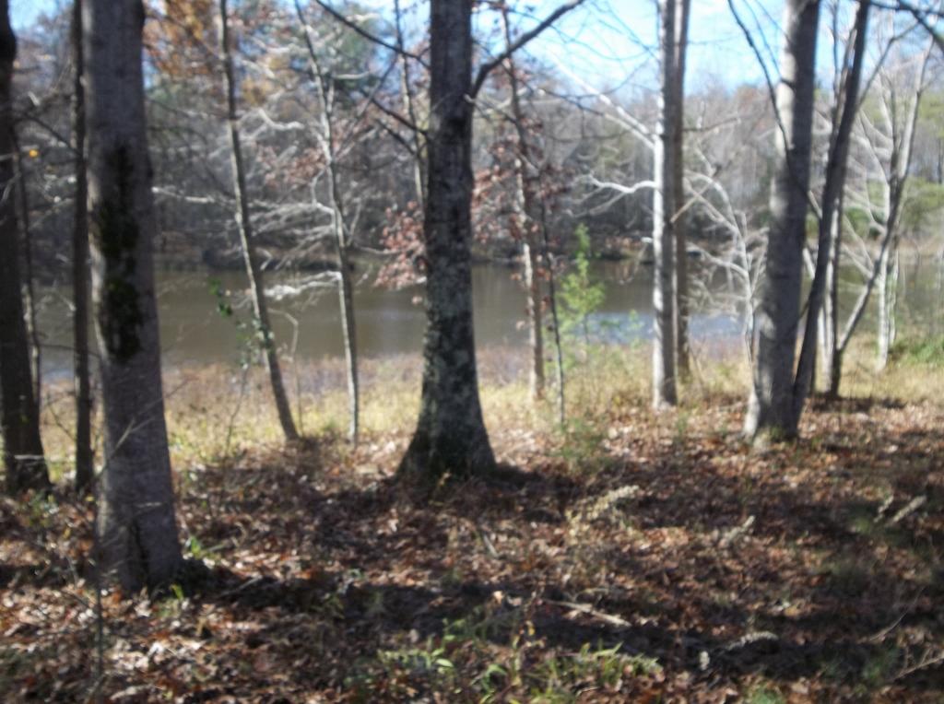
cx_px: 472
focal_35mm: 37
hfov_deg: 50.2
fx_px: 1007
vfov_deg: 38.5
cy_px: 352
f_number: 4
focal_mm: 6.6
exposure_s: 1/160
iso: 80
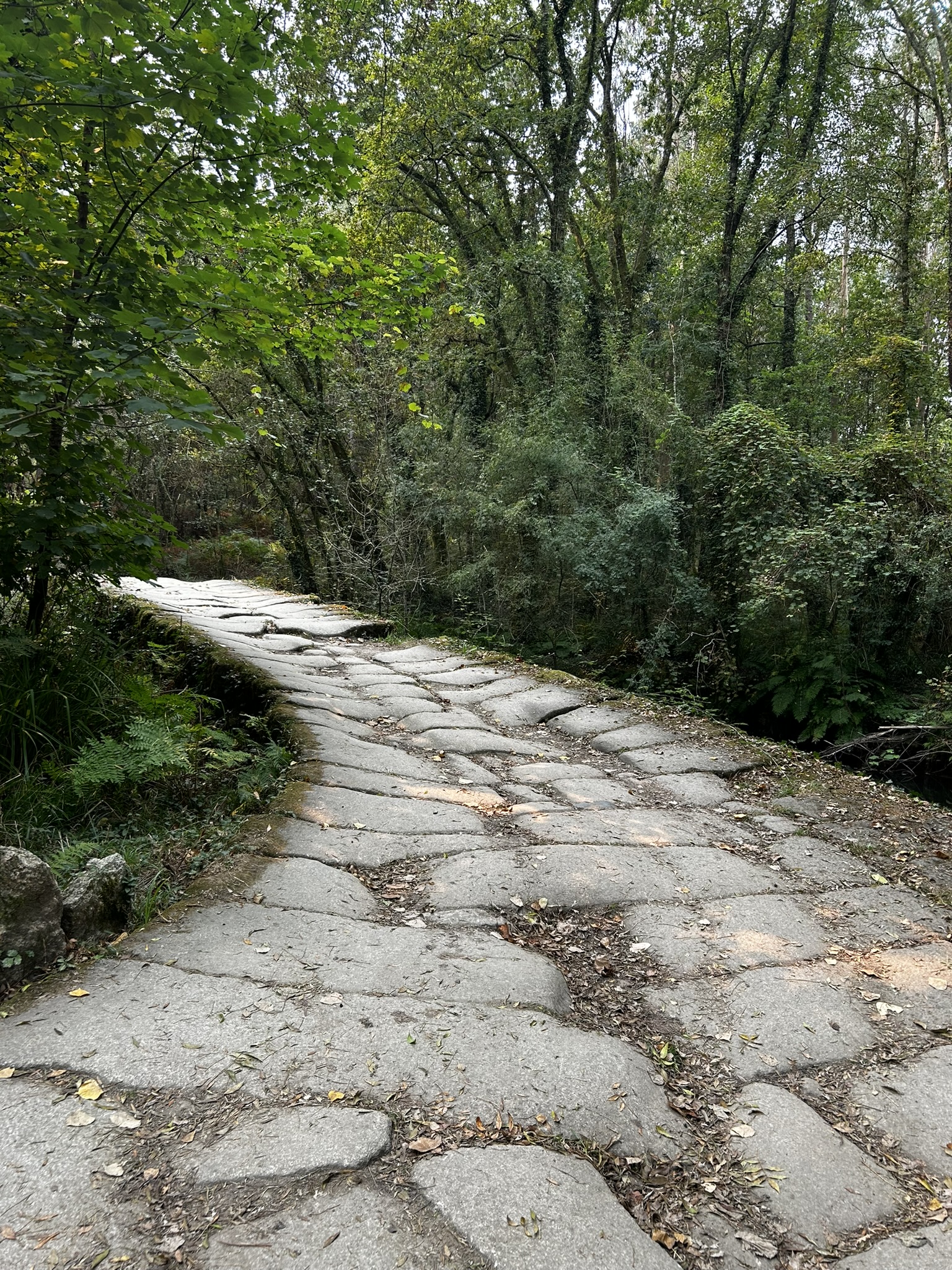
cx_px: 476
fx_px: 953
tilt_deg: -2.5
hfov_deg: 53.1
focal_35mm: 26
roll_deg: -2.9
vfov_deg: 67.3
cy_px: 635
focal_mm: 5.7
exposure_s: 1/121
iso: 40
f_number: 1.5
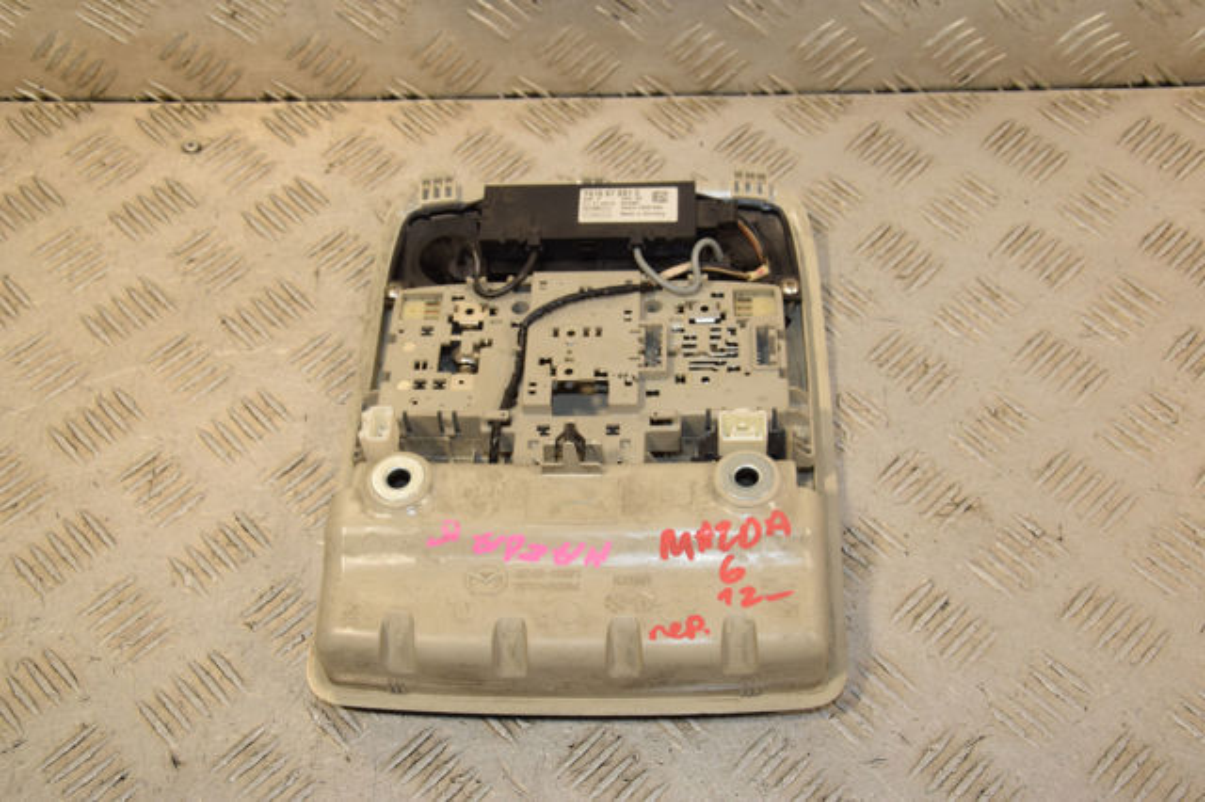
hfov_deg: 43.6
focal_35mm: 45
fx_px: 1505
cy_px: 401
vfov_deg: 29.8
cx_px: 602
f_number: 9
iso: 800
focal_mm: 30
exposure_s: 1/200
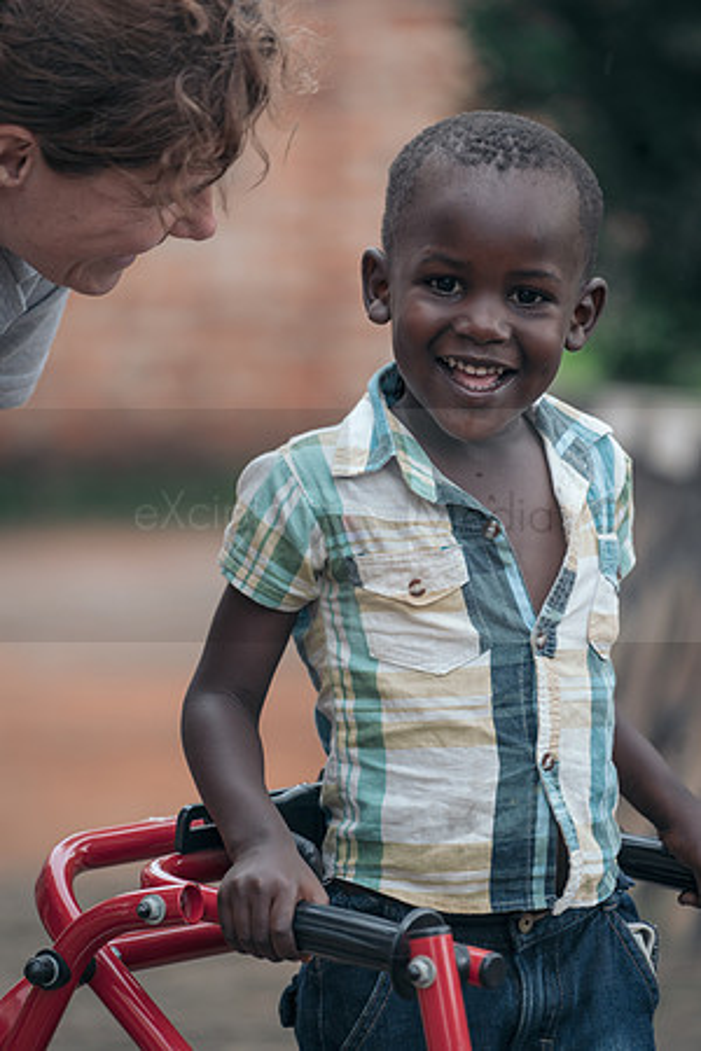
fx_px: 5841
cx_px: 350
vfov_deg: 10.3
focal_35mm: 200
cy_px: 526
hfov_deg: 6.9
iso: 400
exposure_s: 1/200
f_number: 4
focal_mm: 200
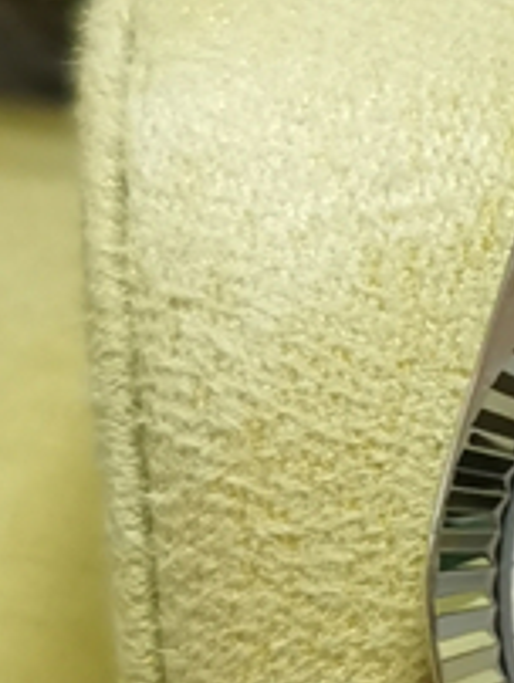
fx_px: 3517
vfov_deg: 11.1
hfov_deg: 8.0
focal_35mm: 178
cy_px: 262
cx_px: 984
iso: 250
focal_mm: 5.56
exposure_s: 1/50
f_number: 1.6
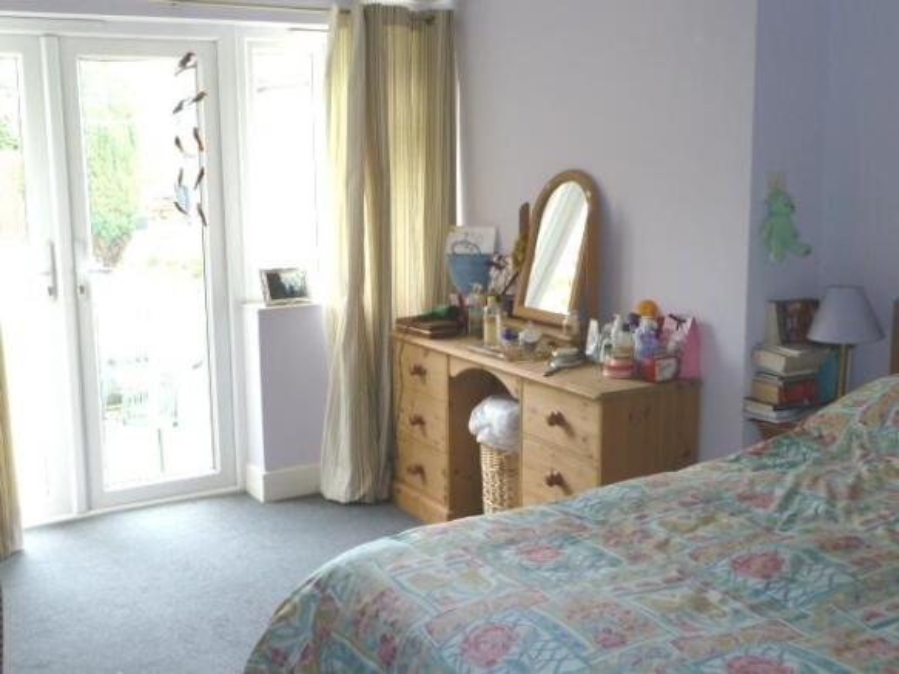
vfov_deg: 34.3
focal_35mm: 42
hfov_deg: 44.8
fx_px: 1091
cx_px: 450
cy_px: 337
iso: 200
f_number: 3.7
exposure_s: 1/30
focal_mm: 6.9
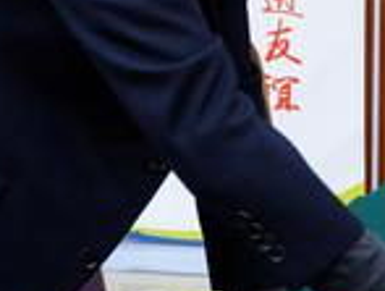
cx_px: 529
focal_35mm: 140
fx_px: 1561
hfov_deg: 13.5
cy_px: 55
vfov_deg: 10.6
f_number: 4
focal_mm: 22.2
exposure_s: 1/45
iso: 2500
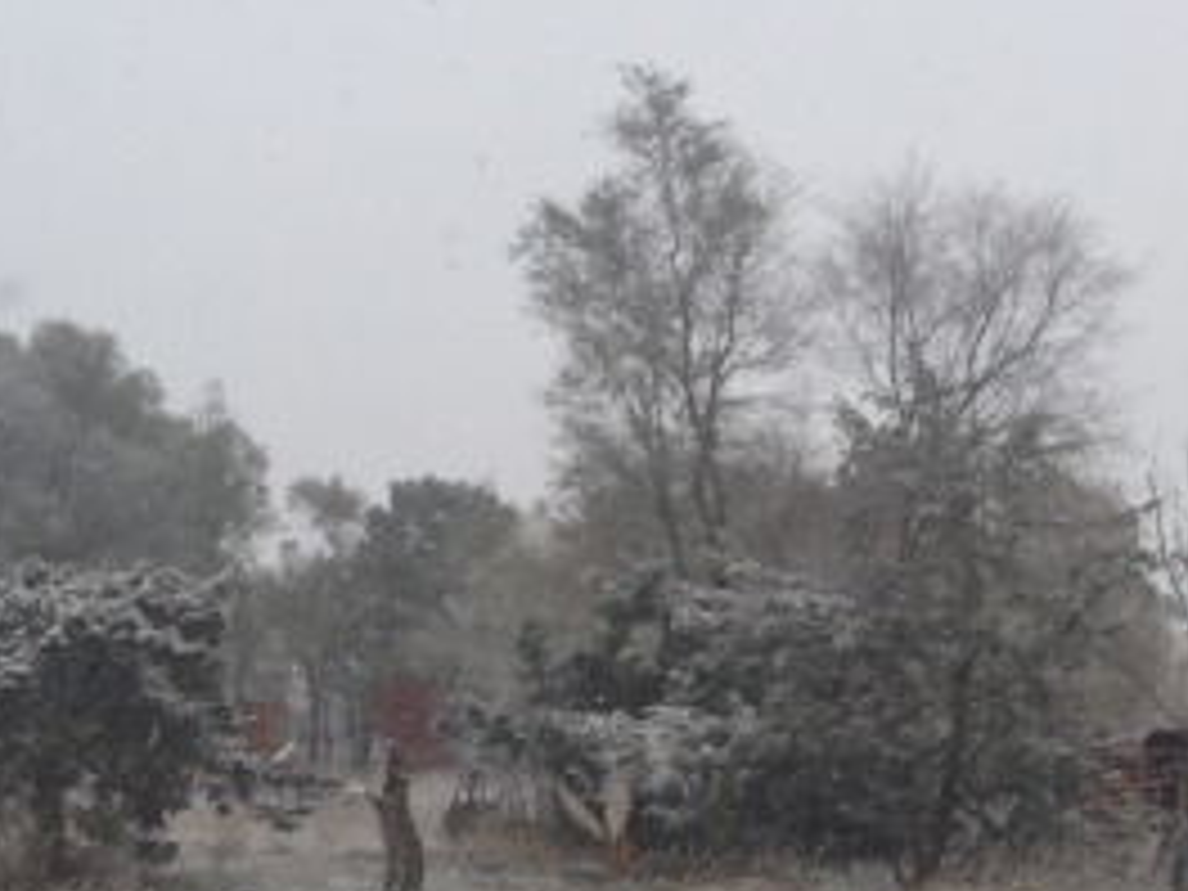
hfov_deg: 18.3
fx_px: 3638
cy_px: 972
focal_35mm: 106
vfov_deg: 13.7
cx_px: 1048
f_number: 2.4
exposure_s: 1/339
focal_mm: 4.28
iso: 50
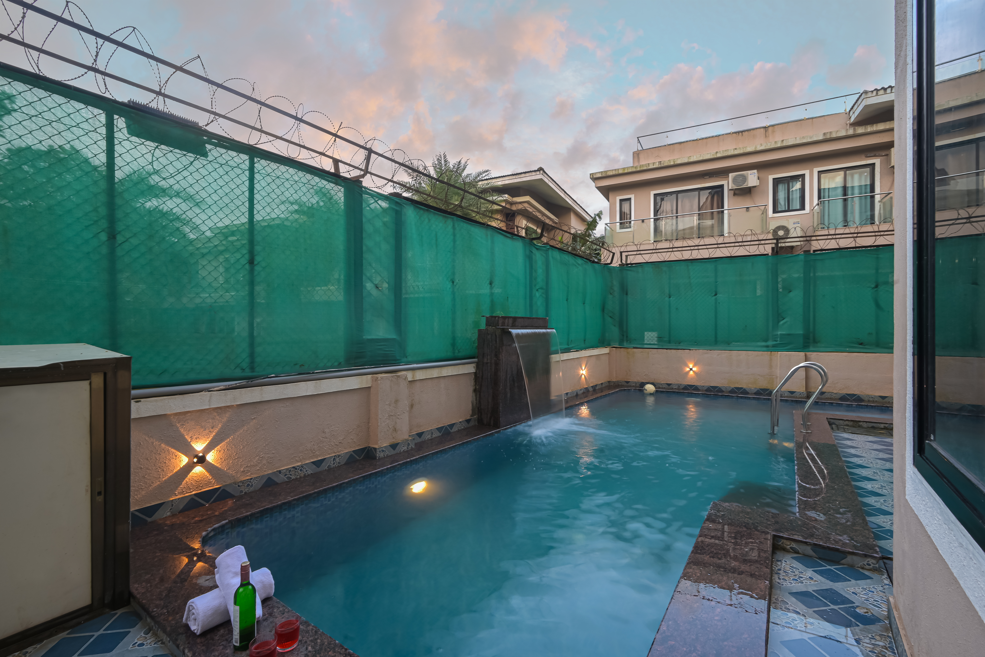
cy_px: 328
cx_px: 492
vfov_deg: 75.5
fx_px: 424
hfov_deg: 98.5
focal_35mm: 16
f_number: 14
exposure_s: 1/2
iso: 50
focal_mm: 15.5
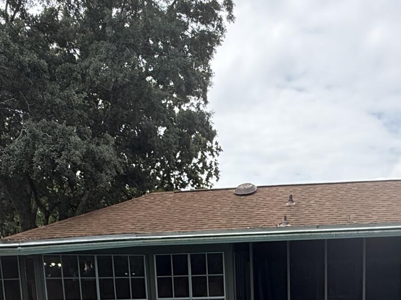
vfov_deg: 25.8
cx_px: 266
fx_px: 544
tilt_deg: -10.4
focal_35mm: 47
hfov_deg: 40.0
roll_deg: +1.9
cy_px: 404
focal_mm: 2.22
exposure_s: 1/625
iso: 50
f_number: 2.2
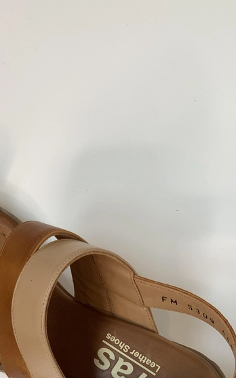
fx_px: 1019
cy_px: 309
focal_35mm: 99
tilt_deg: -85.1
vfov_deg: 20.7
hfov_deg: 13.1
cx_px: 42
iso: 64
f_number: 2.4
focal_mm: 6
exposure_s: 1/100
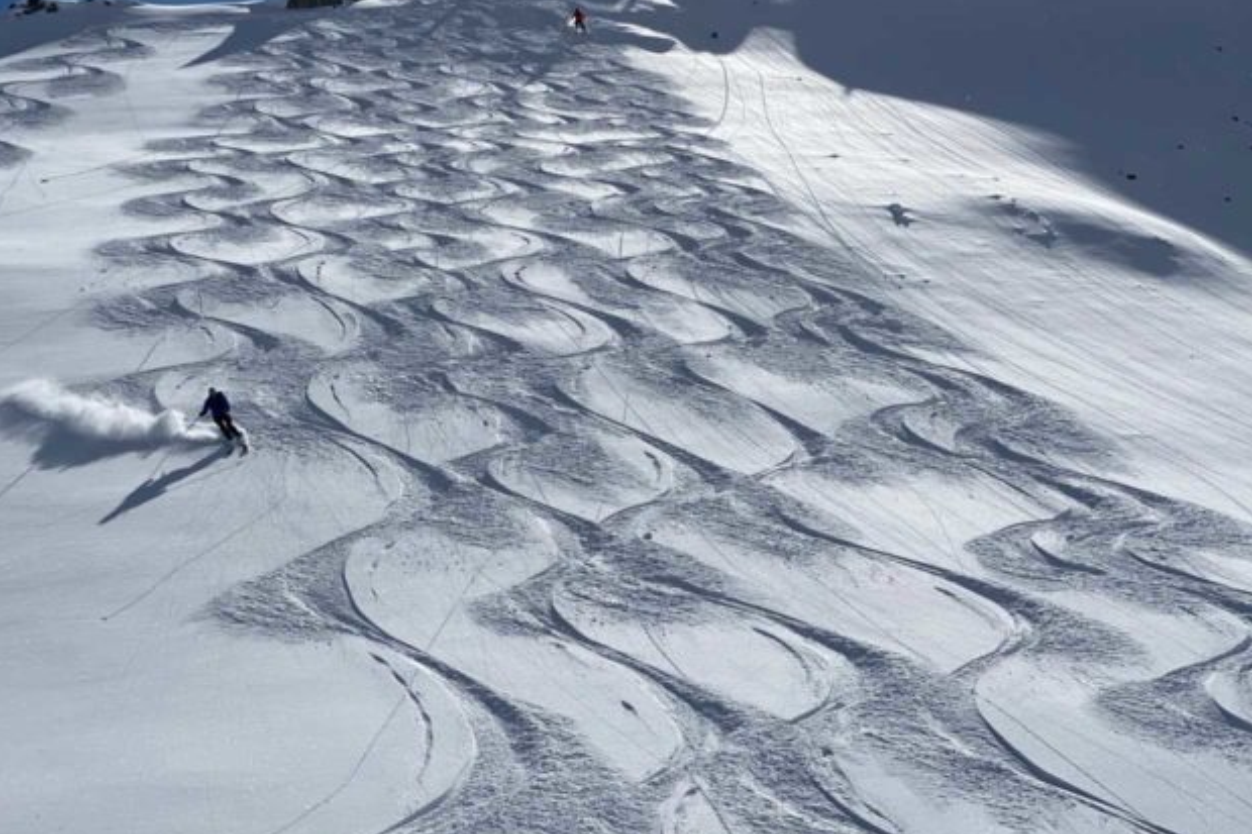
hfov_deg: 30.1
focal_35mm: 67
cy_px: 442
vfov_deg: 20.3
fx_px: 2329
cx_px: 543
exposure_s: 1/11905
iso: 25
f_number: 2
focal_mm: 6
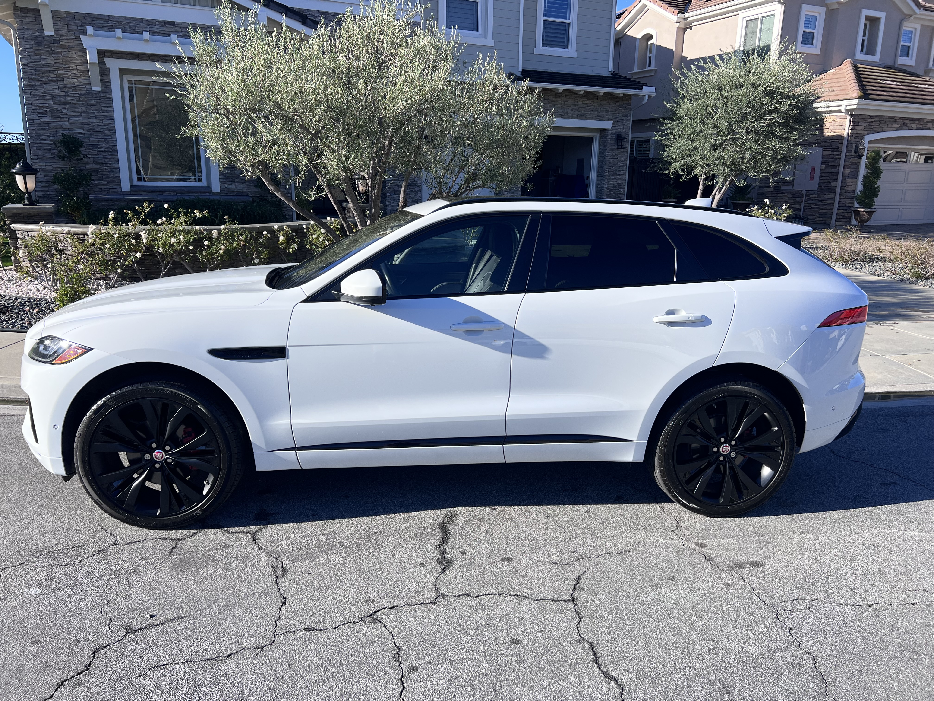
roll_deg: -0.7
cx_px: 467
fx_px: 702
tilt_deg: -13.1
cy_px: 350
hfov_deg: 67.3
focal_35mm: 26
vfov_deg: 53.1
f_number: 1.5
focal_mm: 5.7
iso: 50
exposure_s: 1/2762
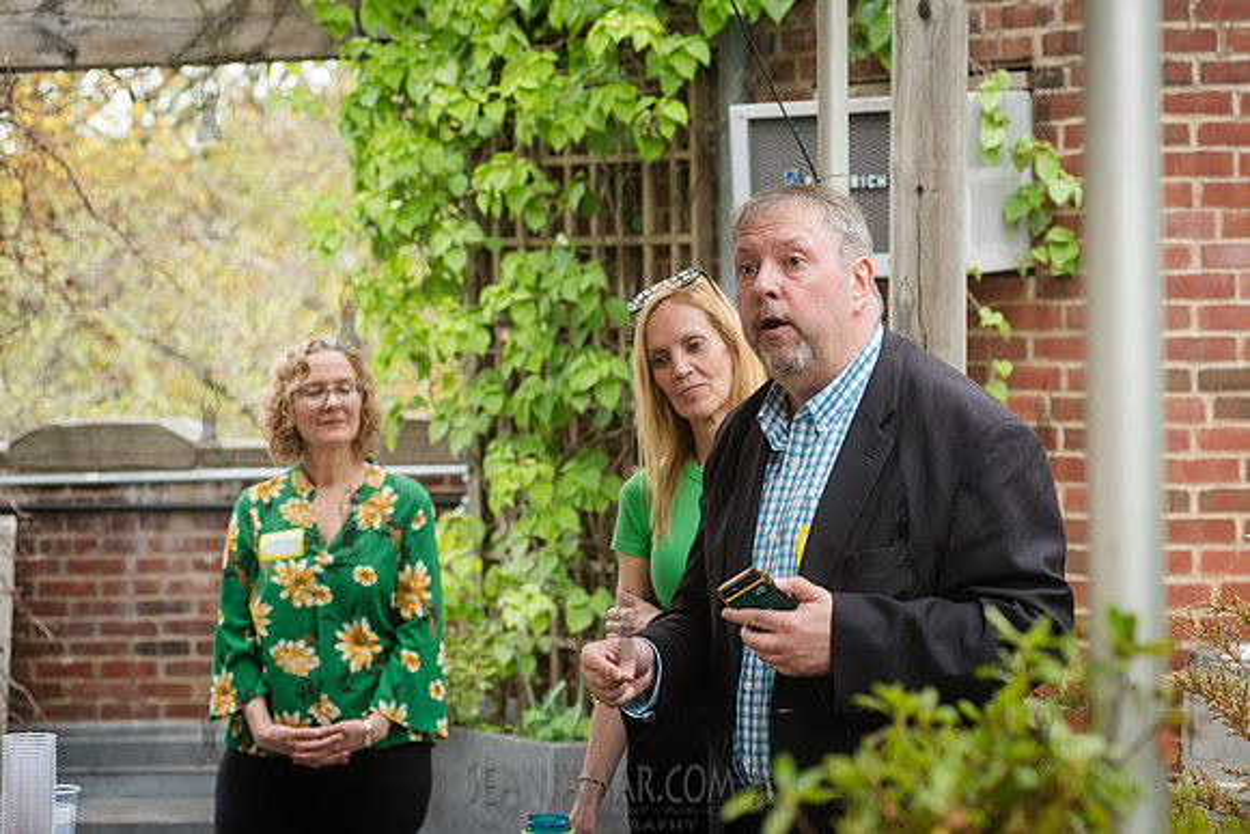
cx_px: 625
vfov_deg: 17.1
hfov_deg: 25.4
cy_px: 417
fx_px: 2778
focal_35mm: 80
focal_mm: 80
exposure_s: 1/160
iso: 1000
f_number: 4.5
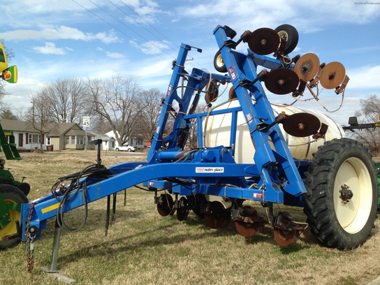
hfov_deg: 55.4
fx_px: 362
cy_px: 142
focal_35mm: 33
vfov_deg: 42.9
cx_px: 190
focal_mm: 4.13
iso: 50
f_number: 2.4
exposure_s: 1/1261
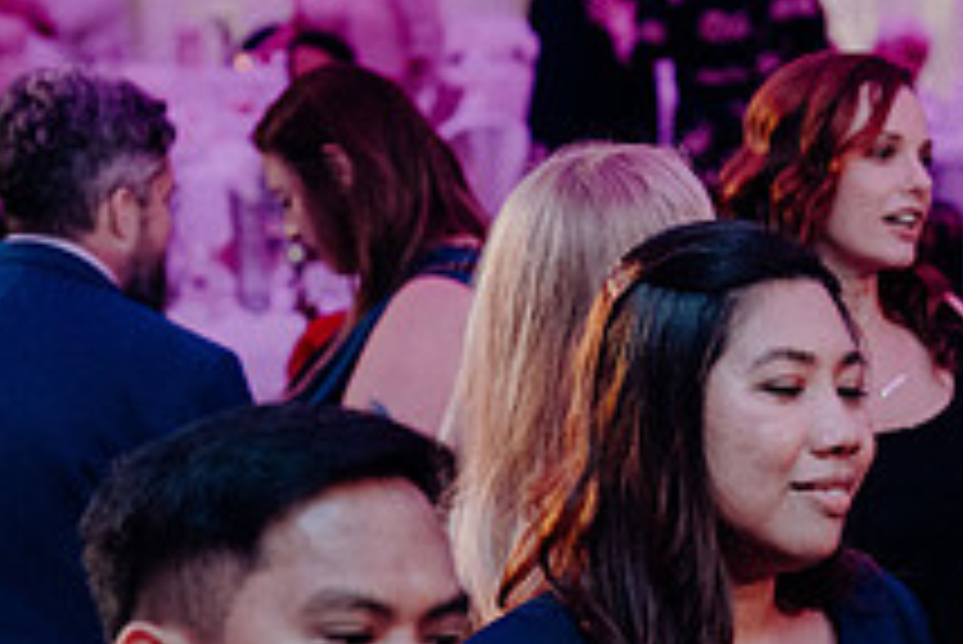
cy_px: 736
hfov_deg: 12.1
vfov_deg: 8.3
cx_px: 1220
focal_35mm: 165
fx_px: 4417
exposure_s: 1/160
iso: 3200
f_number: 3.5
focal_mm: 61
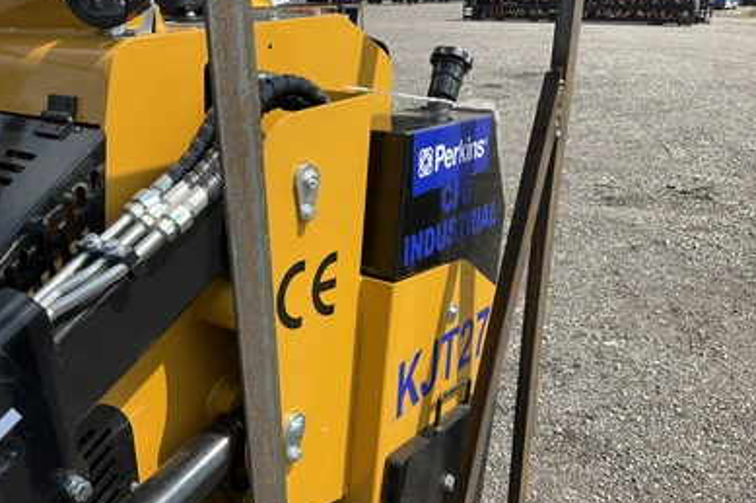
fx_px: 651
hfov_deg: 60.3
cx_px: 383
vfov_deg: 42.2
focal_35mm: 31
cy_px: 278
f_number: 1.8
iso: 25
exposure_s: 1/1279
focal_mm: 3
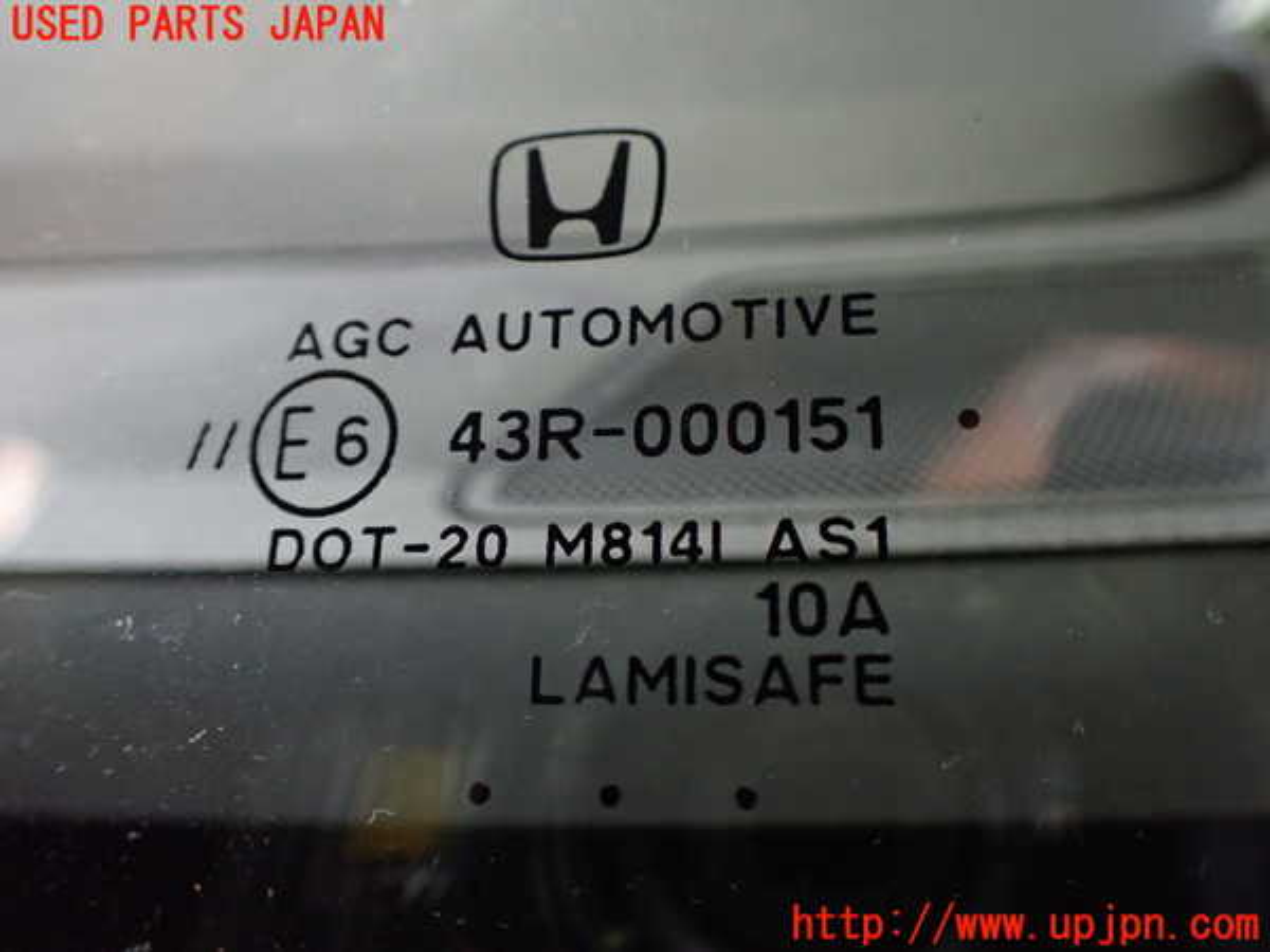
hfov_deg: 60.0
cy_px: 476
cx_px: 635
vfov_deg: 46.8
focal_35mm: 30
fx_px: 1101
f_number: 2.3
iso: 800
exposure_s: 1/40
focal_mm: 5.4
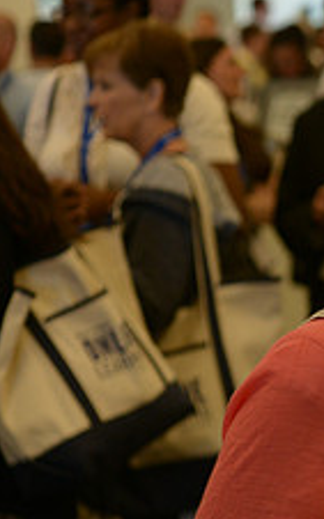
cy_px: 431
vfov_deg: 9.4
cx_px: 664
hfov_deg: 5.8
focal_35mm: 222
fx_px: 3140
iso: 1000
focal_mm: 85
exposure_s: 1/125
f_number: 4
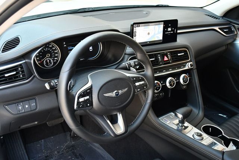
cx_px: 120
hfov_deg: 53.1
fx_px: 239
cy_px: 80
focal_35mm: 36
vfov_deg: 36.9
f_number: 3.5
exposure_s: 1/200
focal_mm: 18
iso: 800
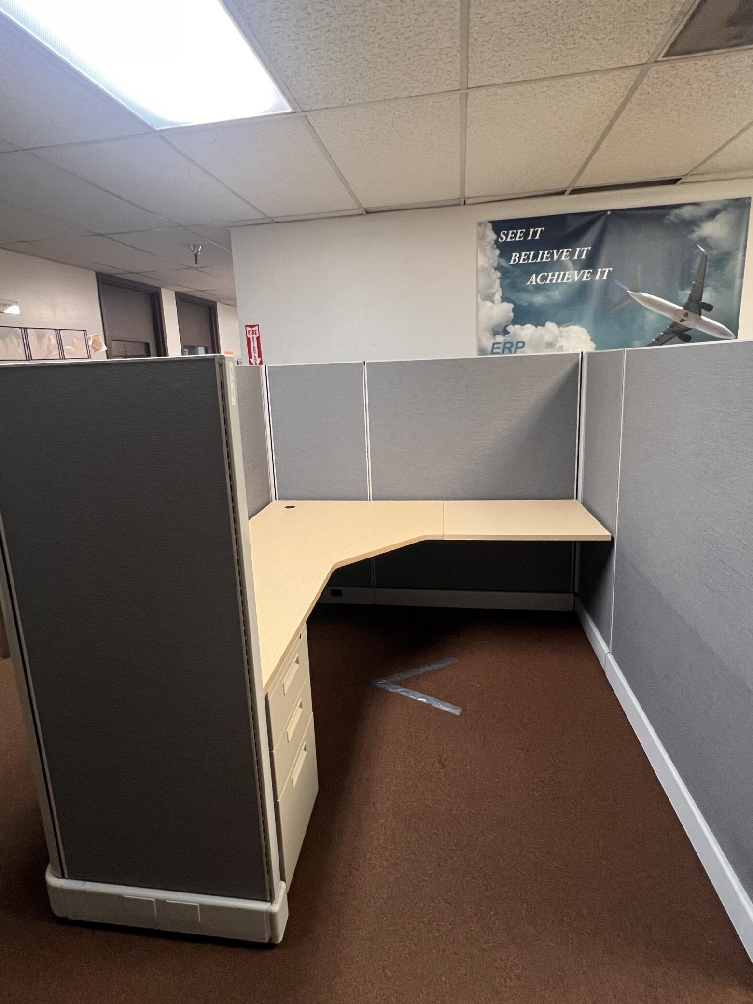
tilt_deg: -9.7
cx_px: 373
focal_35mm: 16
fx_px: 464
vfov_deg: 94.3
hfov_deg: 78.1
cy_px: 459
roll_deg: +1.2
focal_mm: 1.57
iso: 320
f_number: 1.8
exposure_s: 1/60
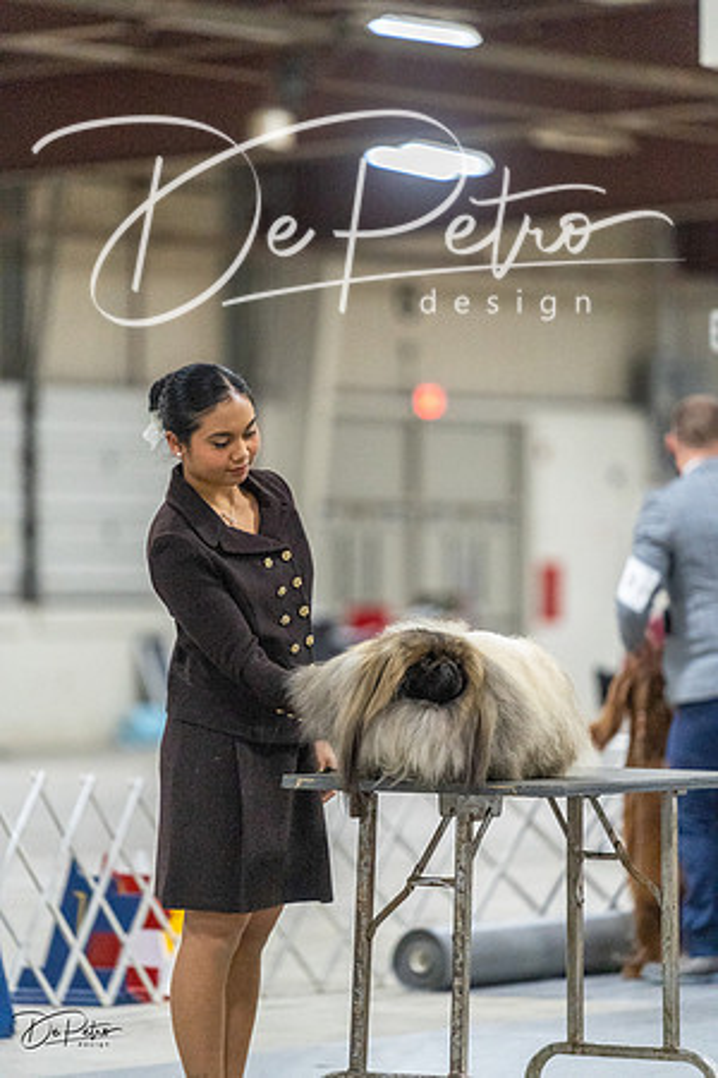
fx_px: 5983
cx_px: 359
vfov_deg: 10.3
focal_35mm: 200
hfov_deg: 6.9
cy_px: 539
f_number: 3.2
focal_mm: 200
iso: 6400
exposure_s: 1/400
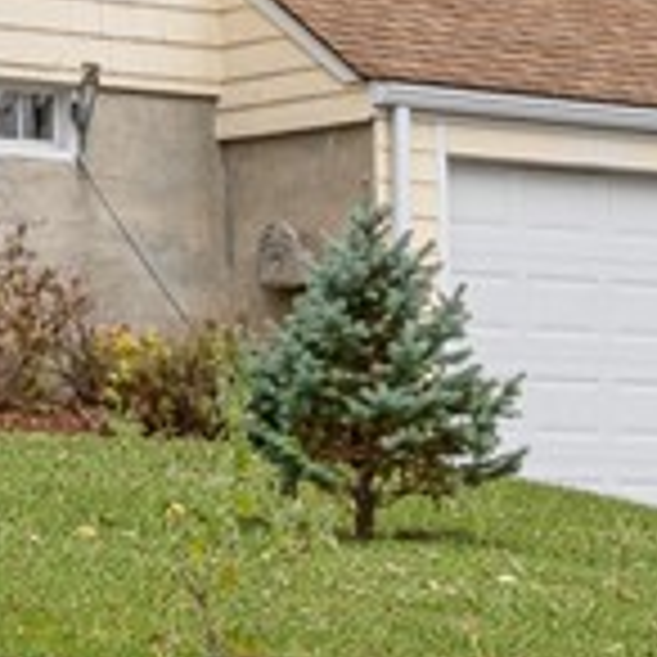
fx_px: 4488
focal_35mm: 209
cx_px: 450
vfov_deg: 8.3
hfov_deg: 8.4
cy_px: 81
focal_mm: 22
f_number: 14
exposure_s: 1/60
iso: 400
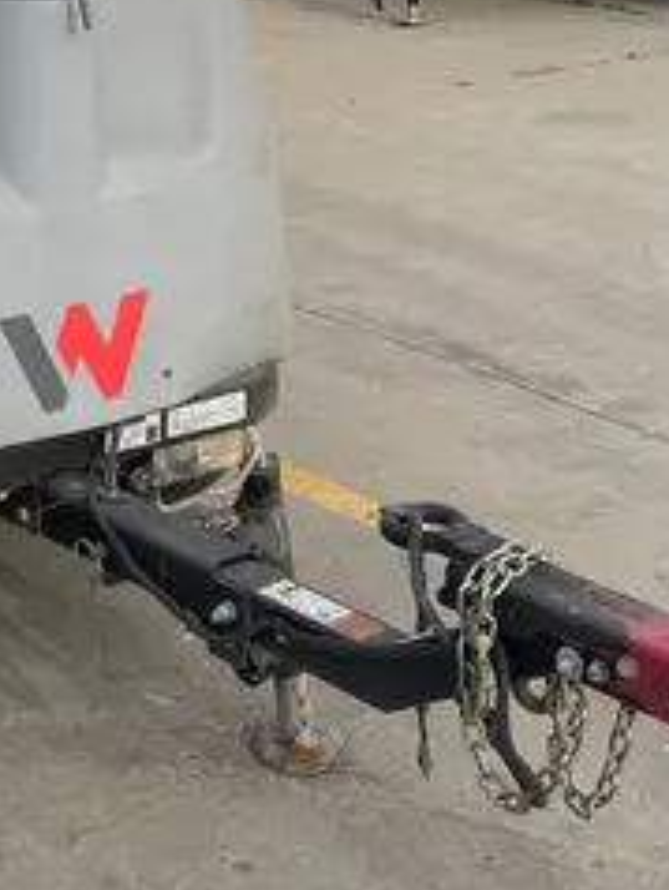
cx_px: 67
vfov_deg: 23.6
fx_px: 2058
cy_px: 58
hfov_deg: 18.2
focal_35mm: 80
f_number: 1.6
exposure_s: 1/1984
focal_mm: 4.2
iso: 32
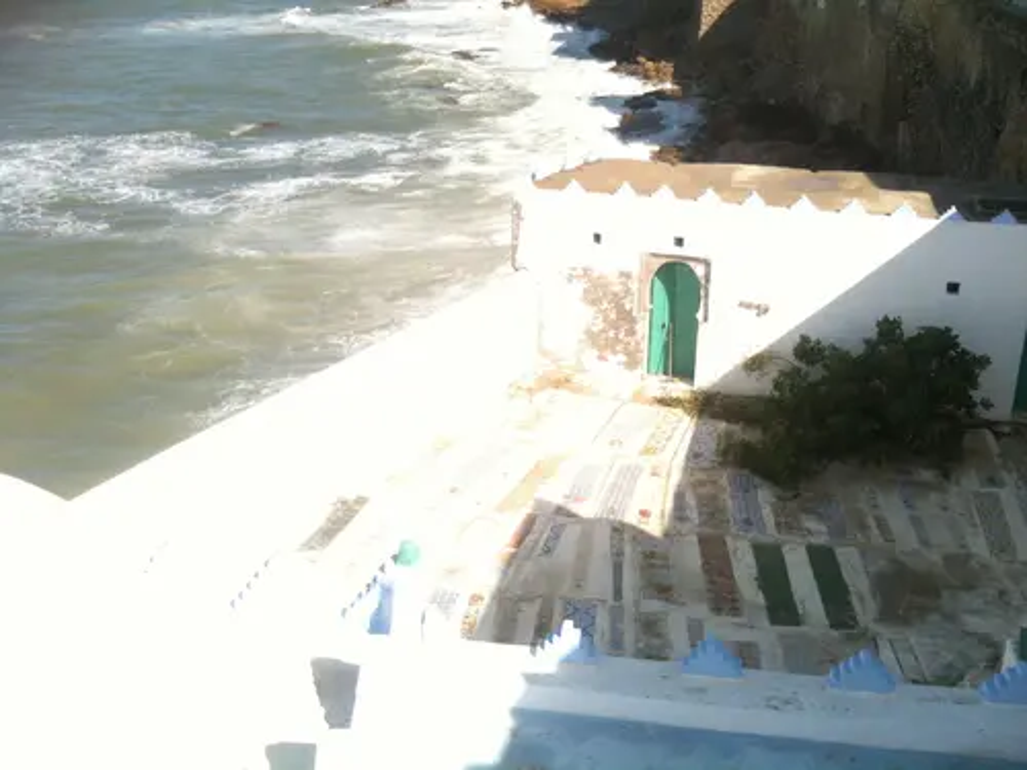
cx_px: 514
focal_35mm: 35
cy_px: 385
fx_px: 1038
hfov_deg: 52.6
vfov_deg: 40.7
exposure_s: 1/1120
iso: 64
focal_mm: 3.85
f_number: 2.8
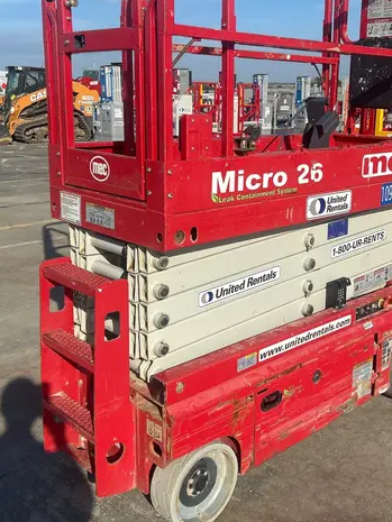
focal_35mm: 41
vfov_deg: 45.6
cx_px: 261
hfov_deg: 34.8
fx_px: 619
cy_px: 216
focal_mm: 5.7
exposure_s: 1/6211
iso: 50
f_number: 1.5
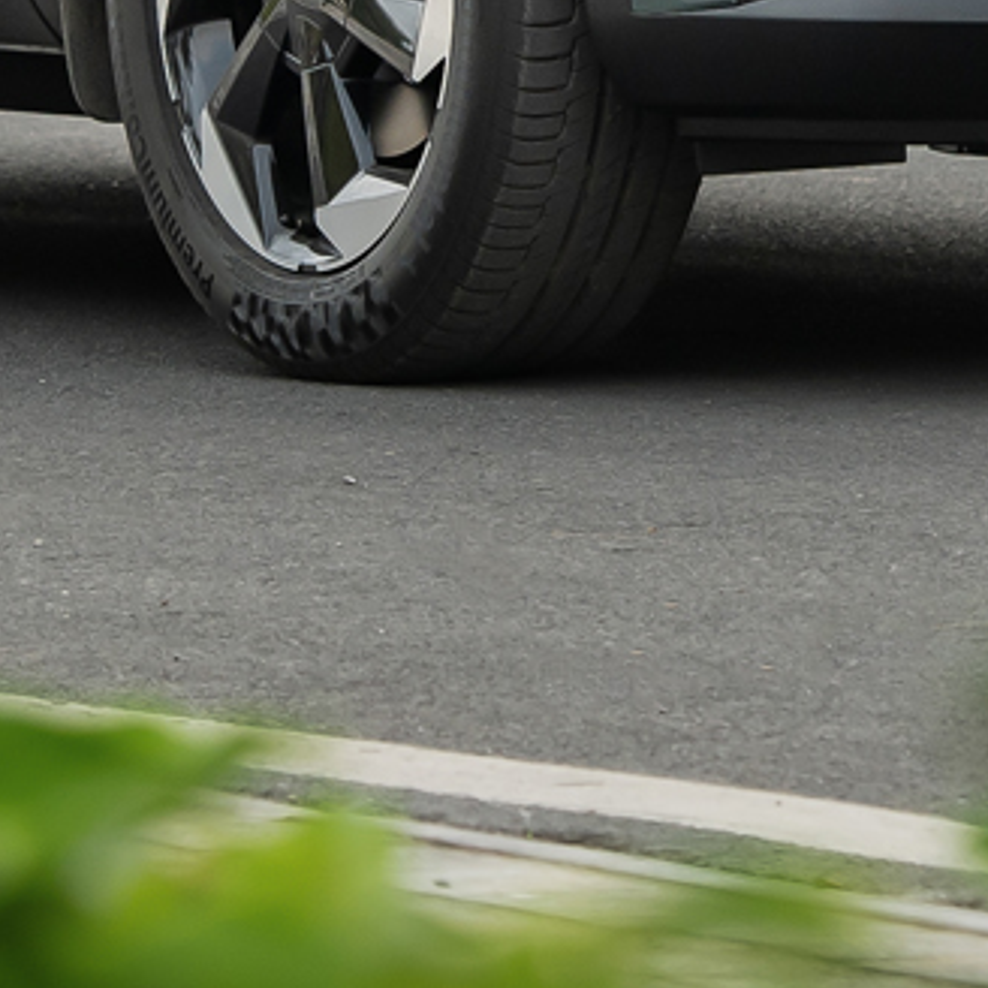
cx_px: 575
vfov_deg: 3.0
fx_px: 18858
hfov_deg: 3.0
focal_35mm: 584
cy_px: -791
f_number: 5.6
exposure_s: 1/200
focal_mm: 110
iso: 500
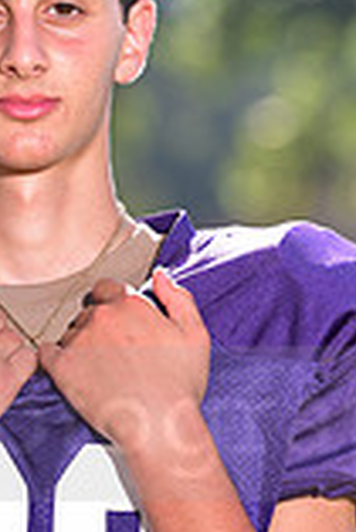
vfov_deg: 2.8
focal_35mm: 739
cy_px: 393
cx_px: 97
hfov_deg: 1.9
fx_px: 10937
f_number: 5
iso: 100
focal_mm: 200
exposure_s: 1/250
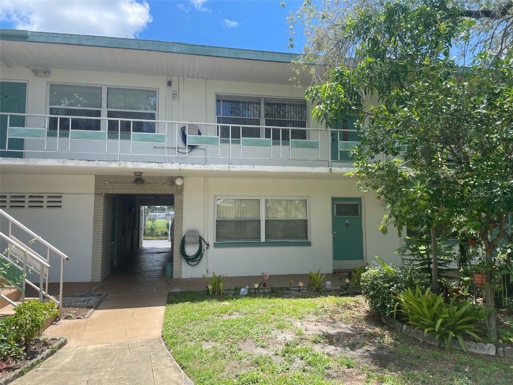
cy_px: 192
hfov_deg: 67.3
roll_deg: +0.5
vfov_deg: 53.1
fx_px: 385
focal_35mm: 26
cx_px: 256
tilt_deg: +5.3
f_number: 1.6
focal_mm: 4.2
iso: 32
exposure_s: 1/1289
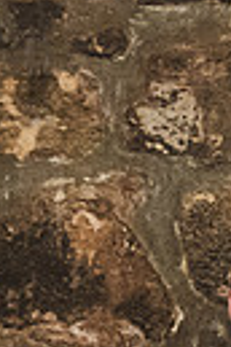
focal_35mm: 158
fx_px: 1521
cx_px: 643
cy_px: 440
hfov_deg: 7.8
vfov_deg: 12.6
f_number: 3.2
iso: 12800
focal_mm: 27
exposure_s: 1/320
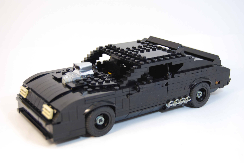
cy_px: 82
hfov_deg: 35.0
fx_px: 387
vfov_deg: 23.8
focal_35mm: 57
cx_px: 122
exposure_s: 1/50
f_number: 4.8
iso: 200
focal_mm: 38
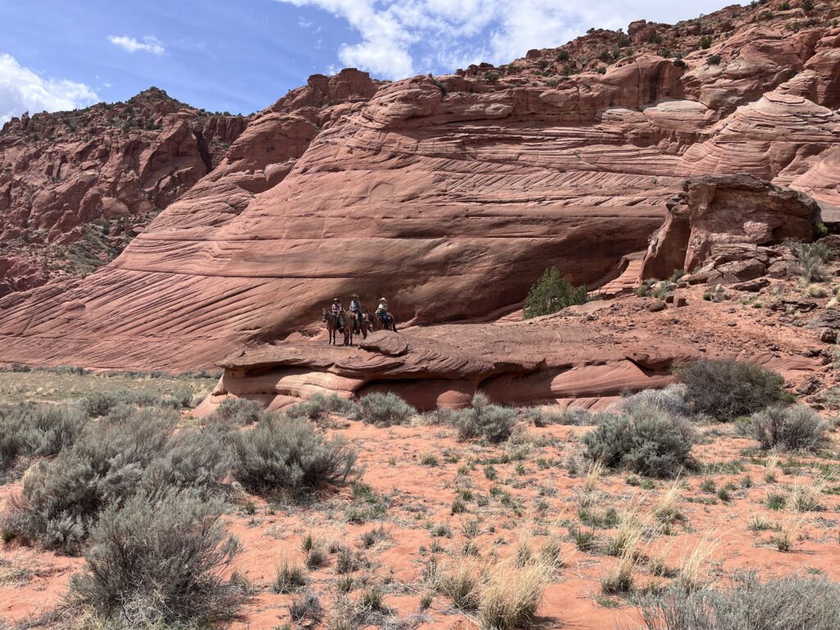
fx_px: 631
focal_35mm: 26
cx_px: 420
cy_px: 315
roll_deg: -0.6
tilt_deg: +5.3
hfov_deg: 67.3
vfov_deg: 53.1
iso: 50
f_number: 1.6
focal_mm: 5.1
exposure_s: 1/4310
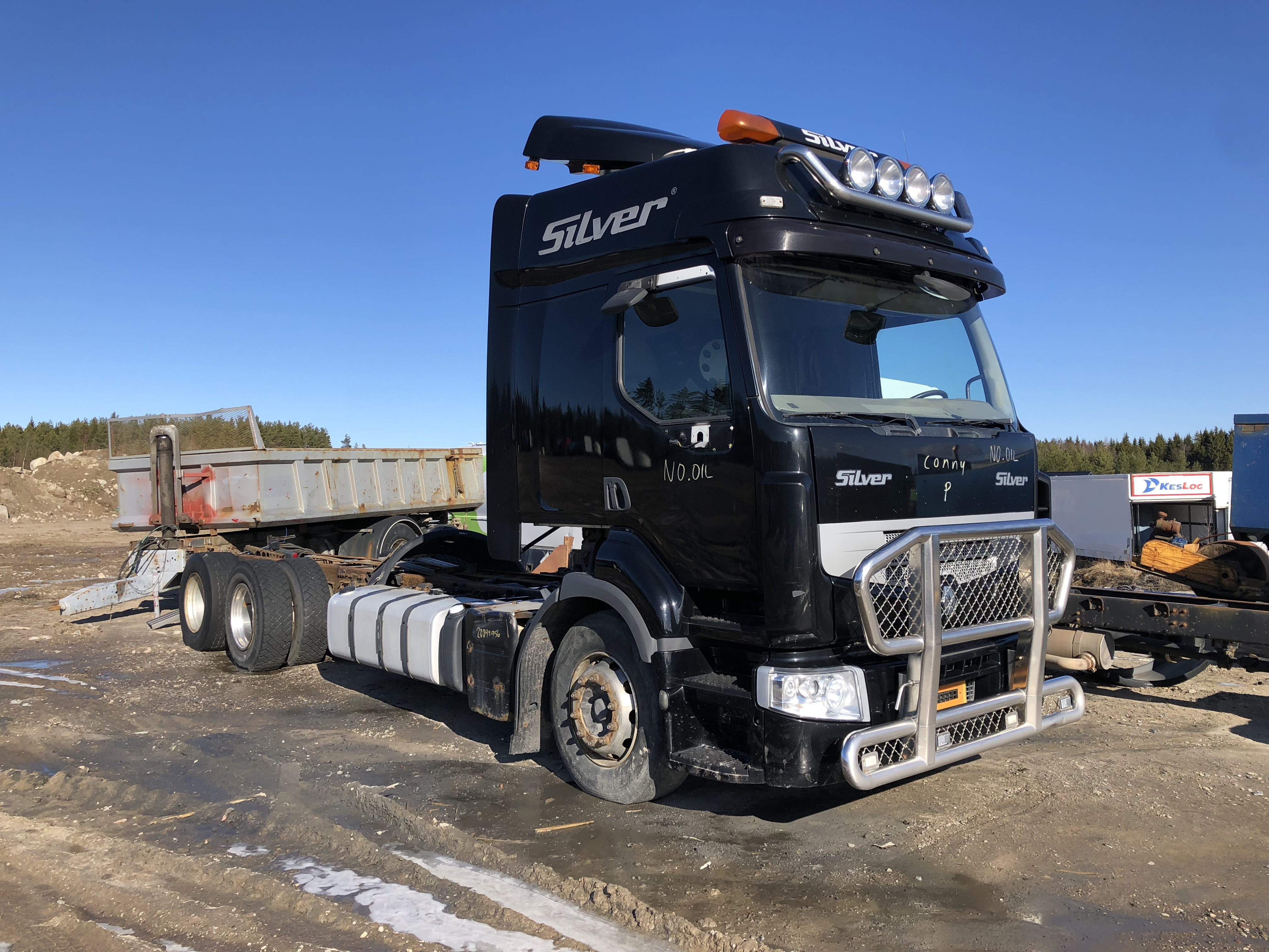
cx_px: 634
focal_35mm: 28
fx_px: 1026
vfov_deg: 49.7
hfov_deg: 63.4
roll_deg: +0.4
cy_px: 476
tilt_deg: +2.4
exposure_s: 1/1600
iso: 20
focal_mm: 4
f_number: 1.8
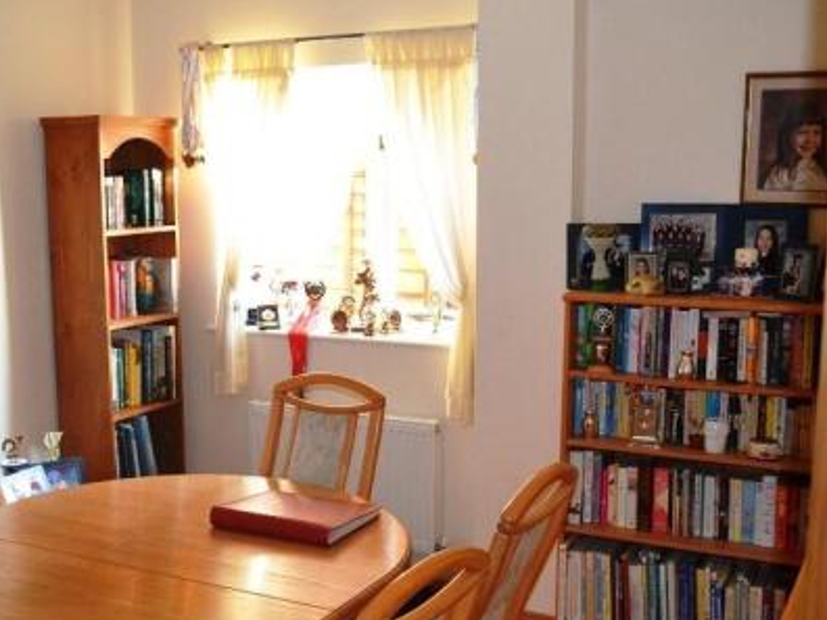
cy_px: 371
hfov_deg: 43.5
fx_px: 1027
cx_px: 314
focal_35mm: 43
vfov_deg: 33.5
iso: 1250
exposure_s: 1/60
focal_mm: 18
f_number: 3.5
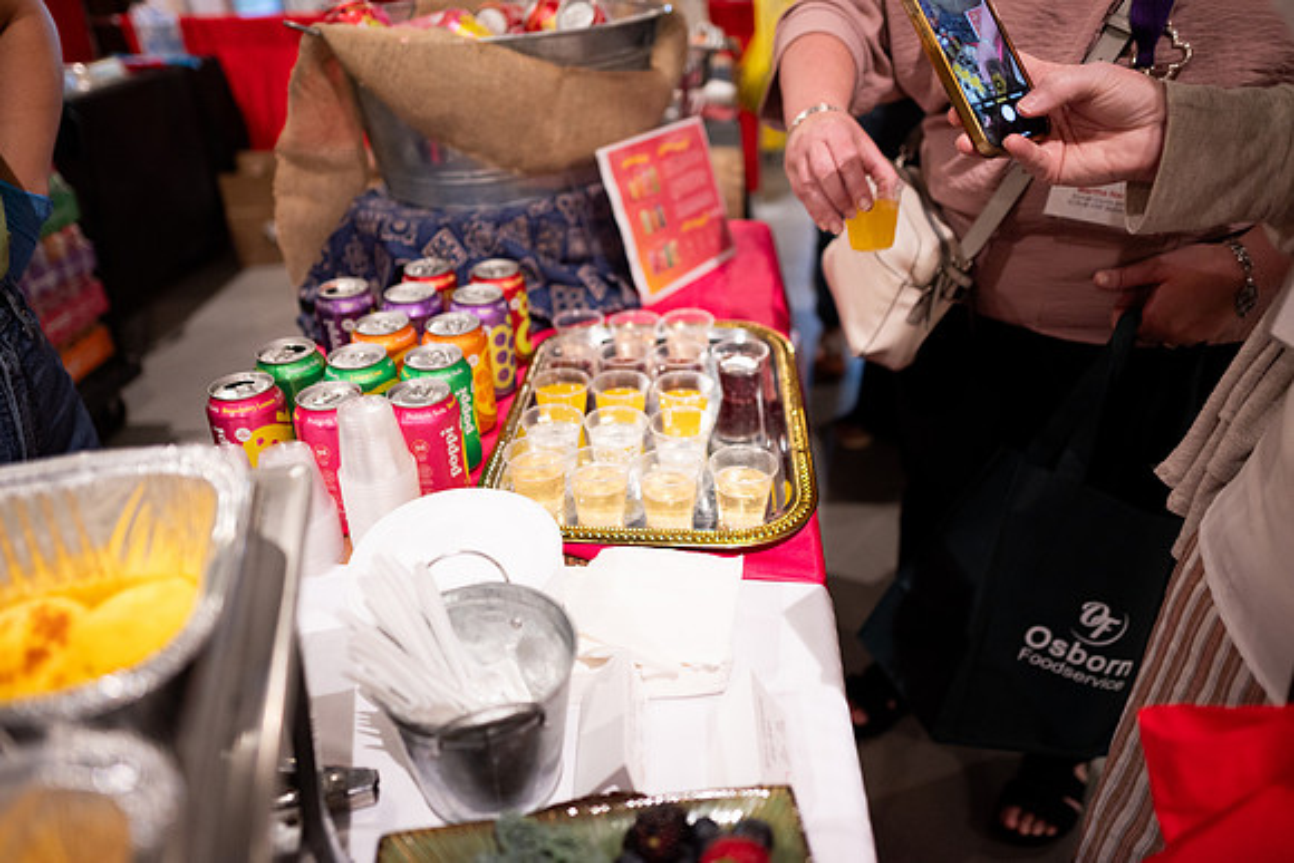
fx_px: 863
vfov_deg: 53.2
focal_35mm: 24
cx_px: 647
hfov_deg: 73.7
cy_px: 432
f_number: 1.8
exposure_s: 1/200
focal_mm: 24
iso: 1250
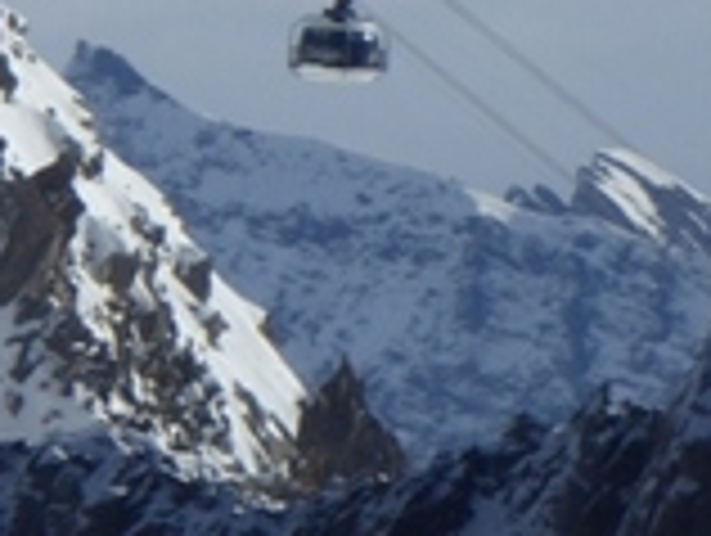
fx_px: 61075
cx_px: 338
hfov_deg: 0.7
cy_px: -68
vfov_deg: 0.5
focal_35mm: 2969
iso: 100
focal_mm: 121.5
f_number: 6.3
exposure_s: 1/800
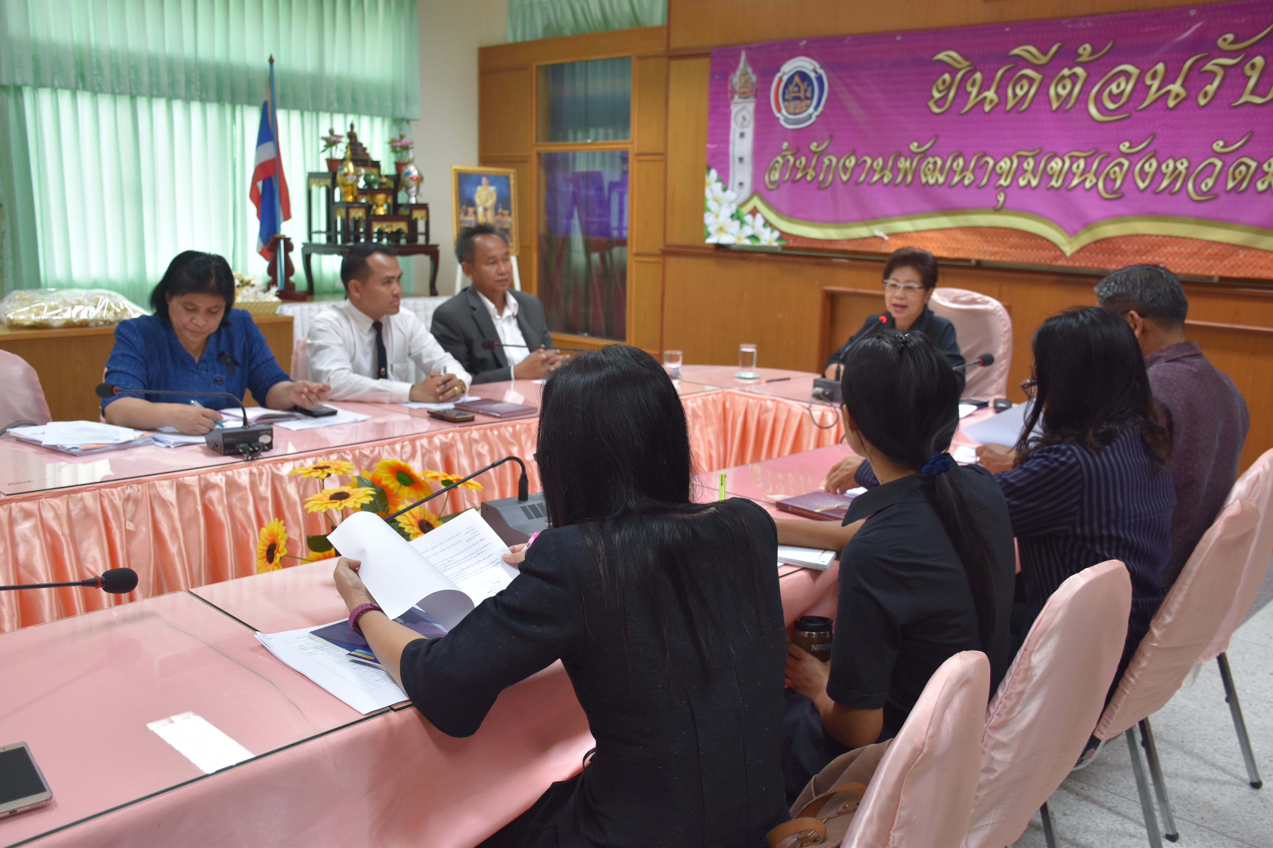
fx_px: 1167
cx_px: 636
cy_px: 424
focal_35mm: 33
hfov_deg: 57.2
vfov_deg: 40.0
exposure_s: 1/60
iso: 500
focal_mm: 22
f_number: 4
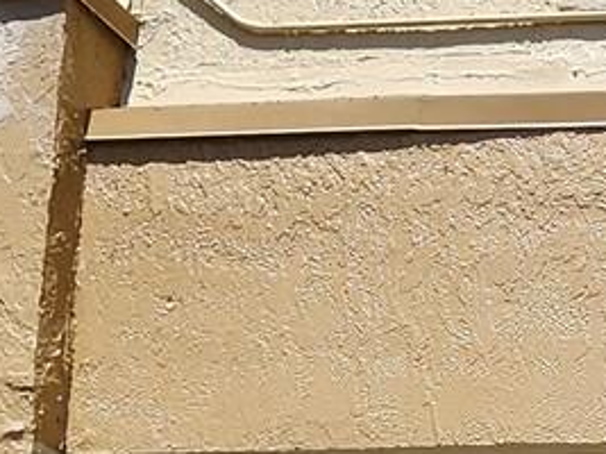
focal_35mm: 78
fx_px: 1365
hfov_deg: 22.1
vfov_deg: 17.4
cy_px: 629
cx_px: 822
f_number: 2.2
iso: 50
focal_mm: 2.2
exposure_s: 1/1433
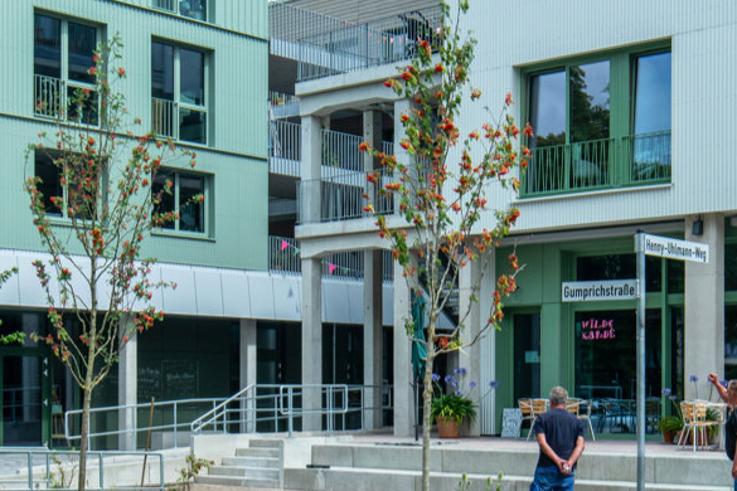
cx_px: 420
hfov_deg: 30.9
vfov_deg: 20.7
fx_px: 1331
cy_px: 110
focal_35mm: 65
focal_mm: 19
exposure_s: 1/160
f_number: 13
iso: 200
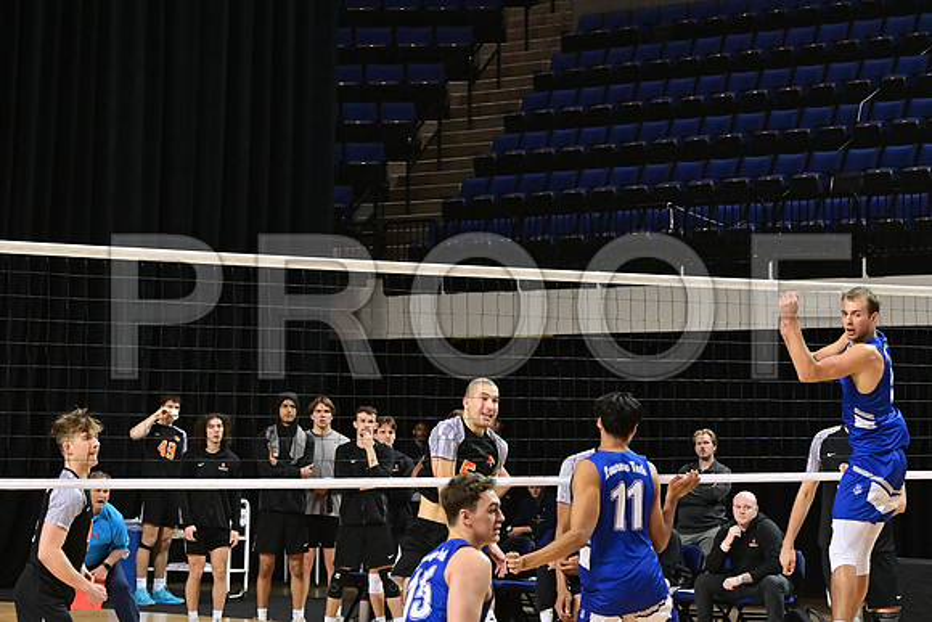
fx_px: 3133
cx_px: 466
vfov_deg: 11.3
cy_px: 311
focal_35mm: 121
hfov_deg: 16.9
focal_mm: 81
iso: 2500
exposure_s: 1/800
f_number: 5.6
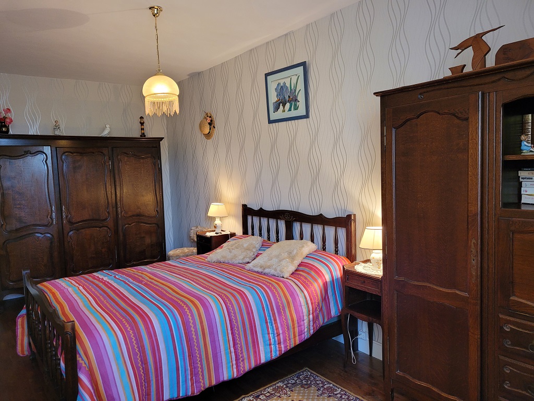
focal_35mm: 26
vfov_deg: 53.1
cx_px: 267
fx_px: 401
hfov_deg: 67.3
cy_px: 200
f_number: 1.8
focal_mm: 5.4
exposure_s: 1/50
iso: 250
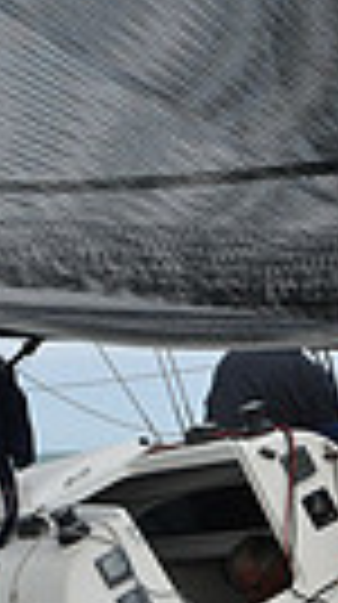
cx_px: 270
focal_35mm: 317
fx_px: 5070
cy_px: 263
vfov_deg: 6.8
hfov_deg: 3.8
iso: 400
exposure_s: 1/800
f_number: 10
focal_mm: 70
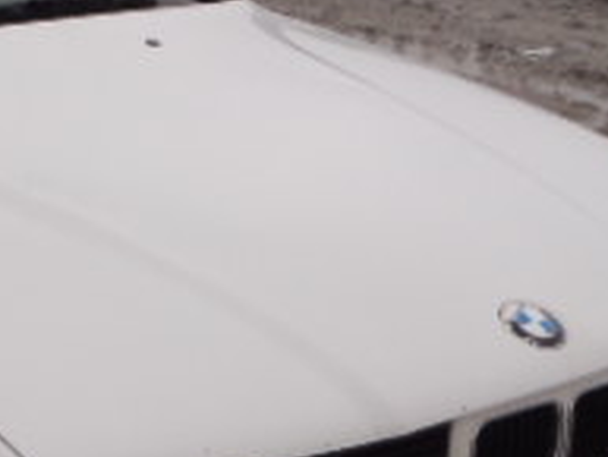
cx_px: -13
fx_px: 1634
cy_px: 271
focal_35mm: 93
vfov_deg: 15.9
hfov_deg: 20.3
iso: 80
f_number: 4.5
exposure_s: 1/100
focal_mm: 5
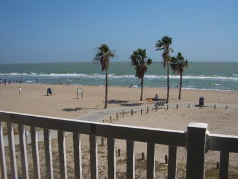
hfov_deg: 52.6
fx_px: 241
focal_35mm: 35
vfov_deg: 40.7
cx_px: 119
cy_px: 90
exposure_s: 1/800
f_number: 4.3
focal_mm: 5.8
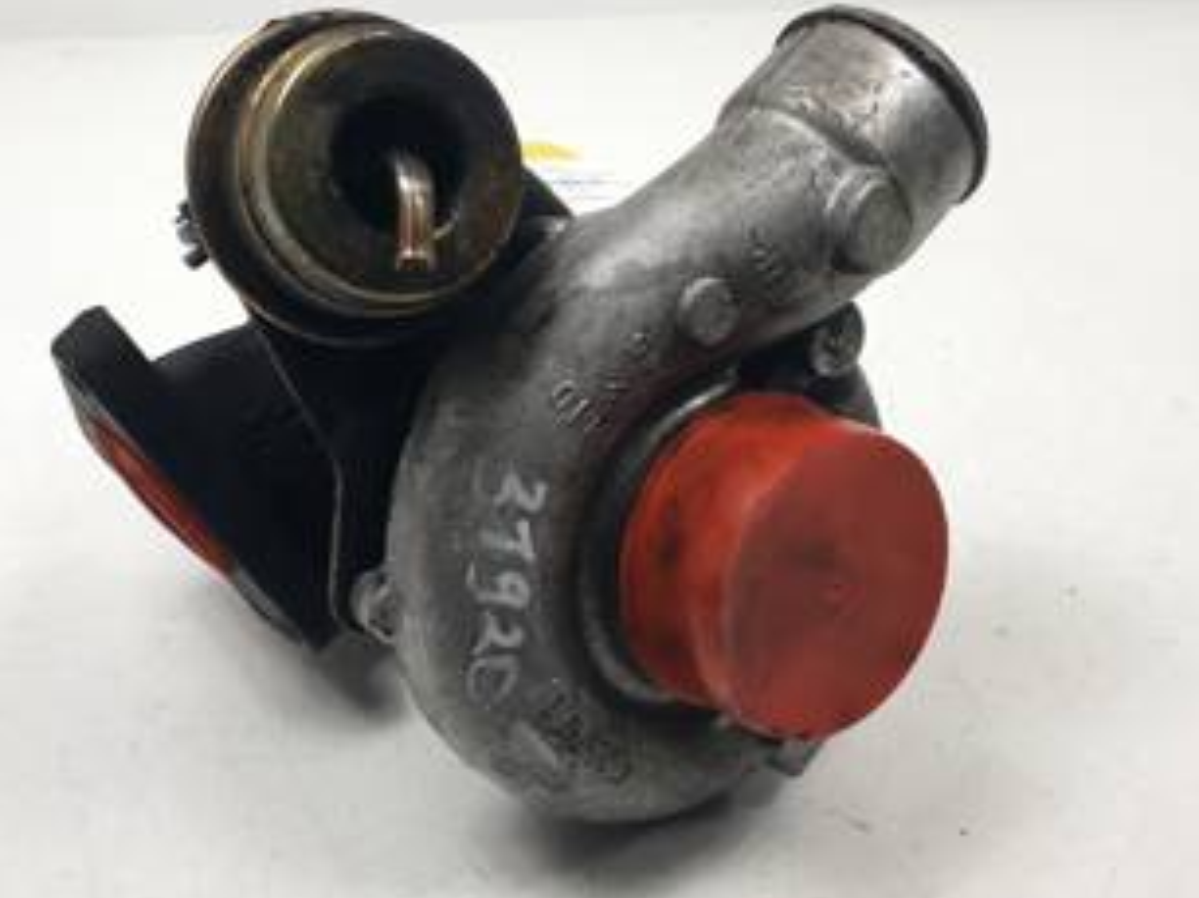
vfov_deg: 41.7
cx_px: 584
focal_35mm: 34
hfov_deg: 54.0
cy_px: 420
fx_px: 1177
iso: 50
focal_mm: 4.3
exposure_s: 1/241
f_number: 2.4
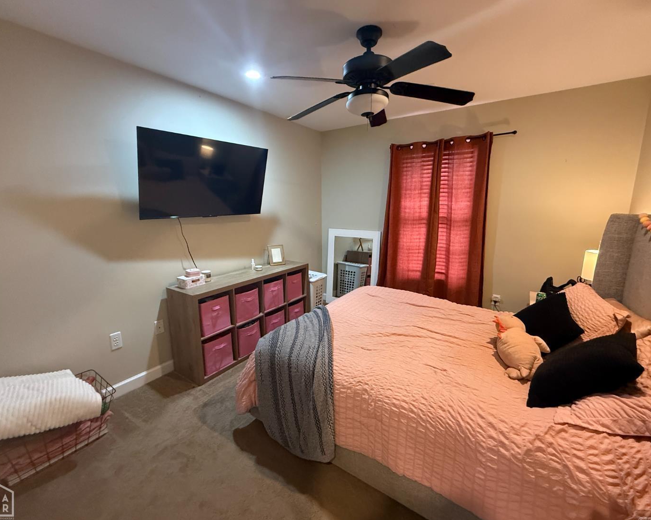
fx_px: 289
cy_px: 259
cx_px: 329
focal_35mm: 15
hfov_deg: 96.8
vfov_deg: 84.0
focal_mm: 2.22
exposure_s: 1/60
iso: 640
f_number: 2.2
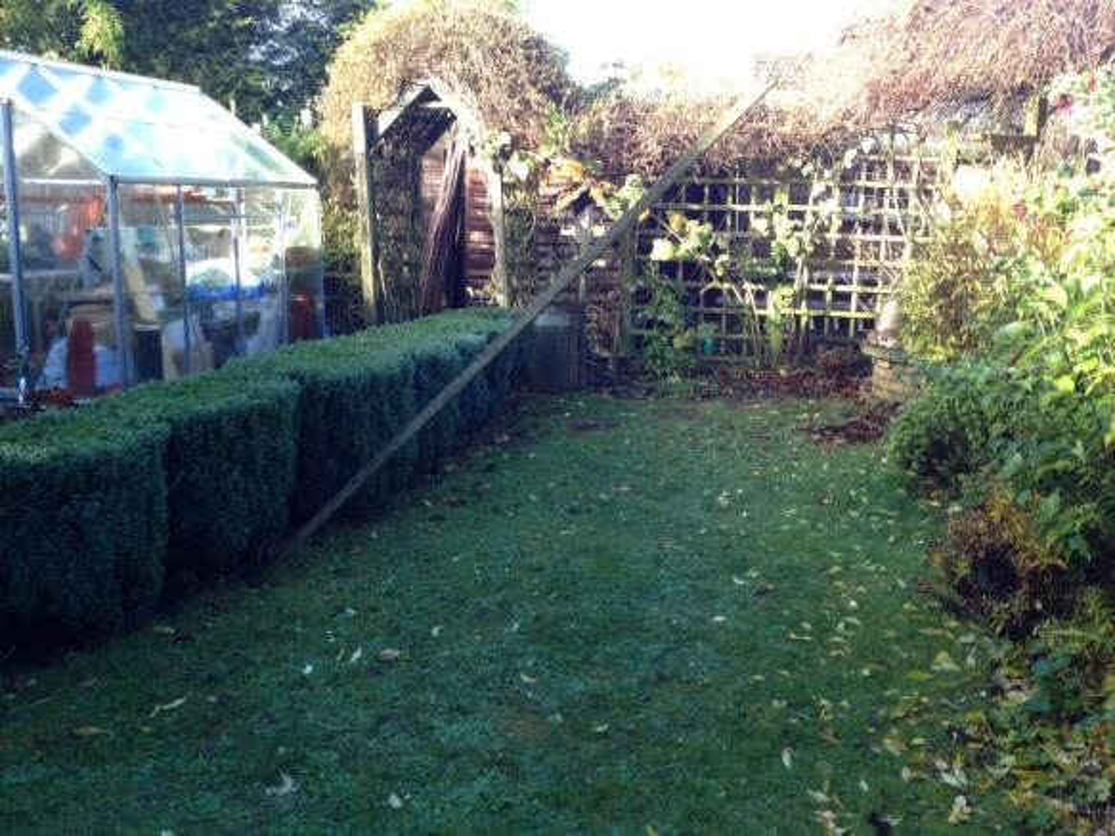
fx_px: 1127
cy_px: 418
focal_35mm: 35
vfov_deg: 40.7
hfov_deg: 52.6
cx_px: 558
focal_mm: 4.28
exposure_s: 1/120
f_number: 2.4
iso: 80
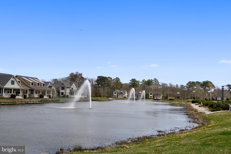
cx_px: 116
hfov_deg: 58.7
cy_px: 77
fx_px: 205
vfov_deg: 41.1
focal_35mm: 32
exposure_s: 1/500
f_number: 11
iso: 200
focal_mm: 32
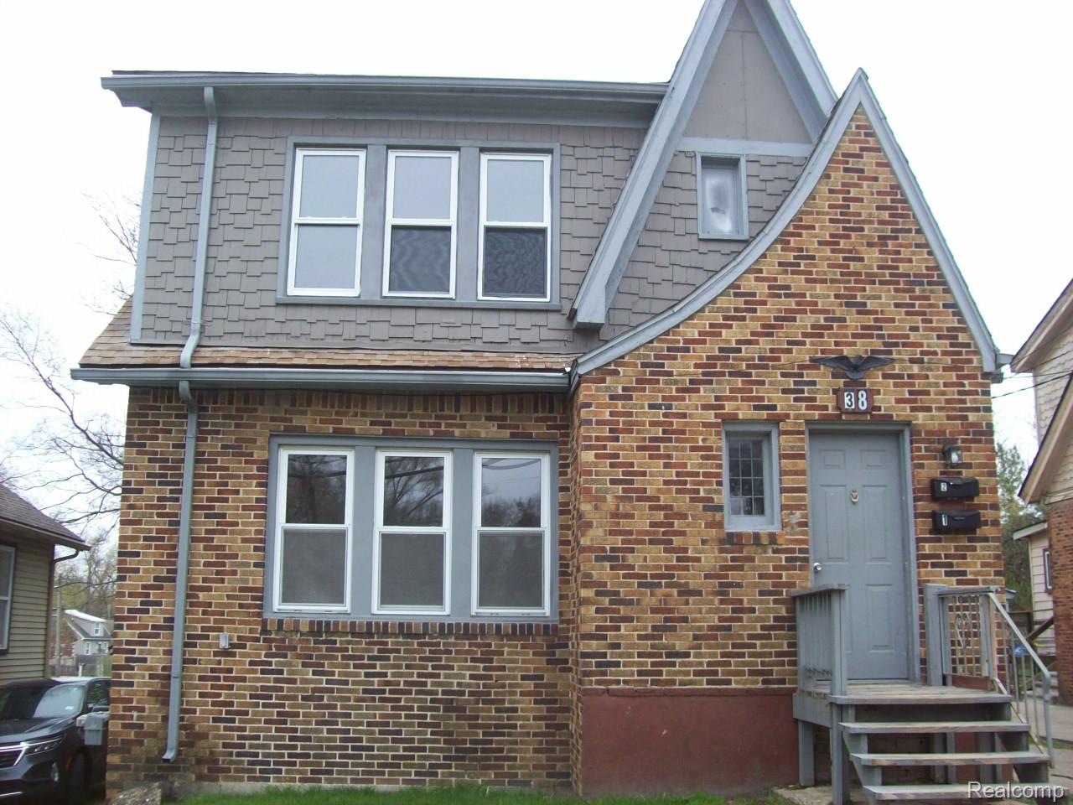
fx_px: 1116
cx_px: 536
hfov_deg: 51.4
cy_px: 402
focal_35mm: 36
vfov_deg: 39.7
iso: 80
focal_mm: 6
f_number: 2.7
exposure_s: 1/236
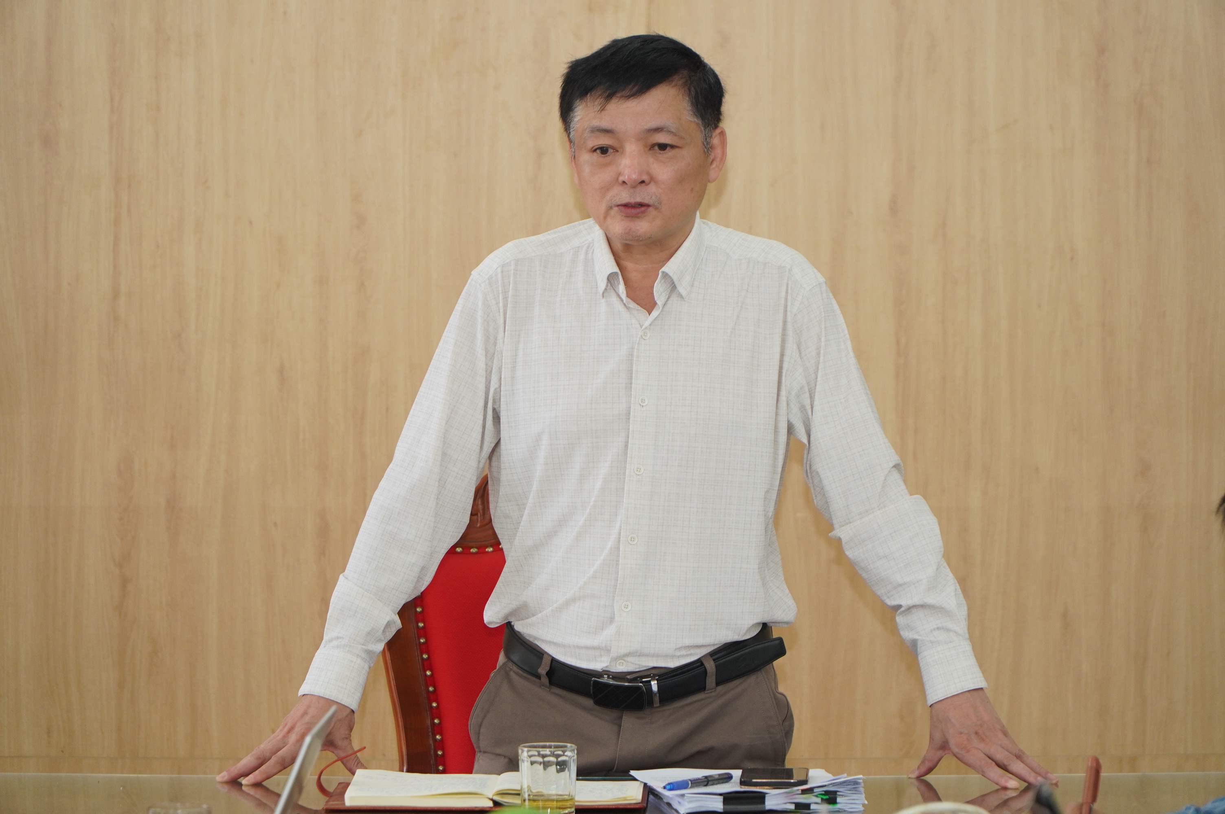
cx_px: 612
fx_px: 5049
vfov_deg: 9.2
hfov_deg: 13.8
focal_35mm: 148
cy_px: 407
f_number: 4
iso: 500
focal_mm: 99
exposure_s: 1/160
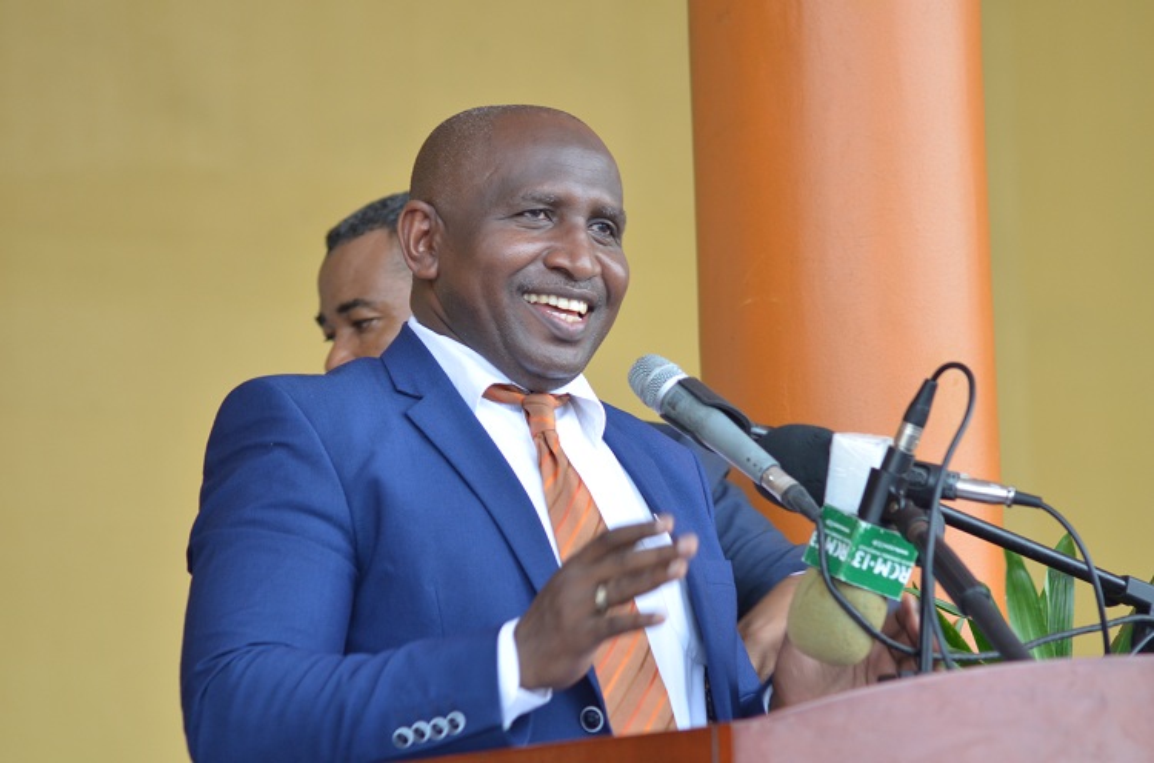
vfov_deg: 8.3
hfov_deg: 12.5
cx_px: 577
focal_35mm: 165
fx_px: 5276
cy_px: 382
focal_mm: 110
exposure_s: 1/160
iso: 500
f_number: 4
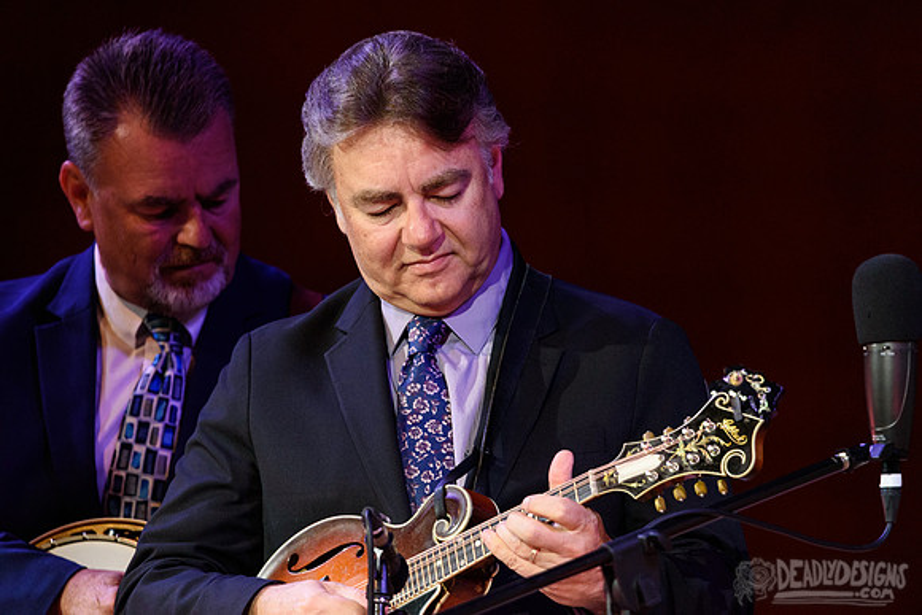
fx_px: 15370
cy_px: 308
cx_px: 461
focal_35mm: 600
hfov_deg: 3.4
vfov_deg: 2.3
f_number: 6.3
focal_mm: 600
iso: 2500
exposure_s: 1/320
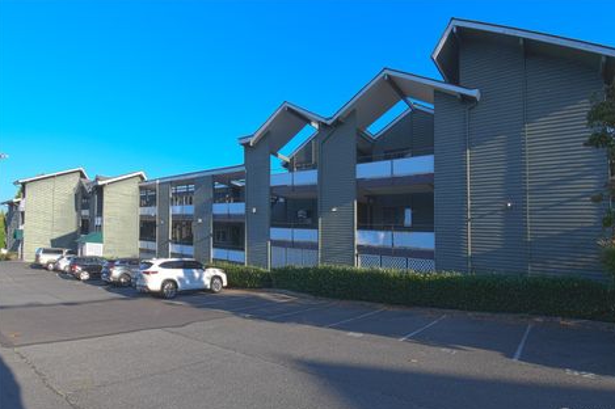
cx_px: 321
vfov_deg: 73.6
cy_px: 214
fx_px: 273
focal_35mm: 16
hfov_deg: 96.7
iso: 500
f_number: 11
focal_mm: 10
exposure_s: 1/40
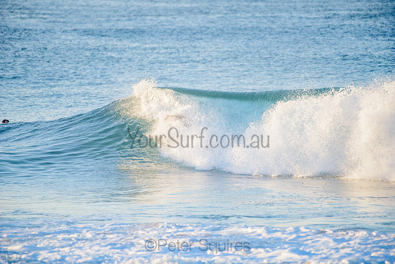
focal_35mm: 500
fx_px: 5487
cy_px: 132
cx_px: 198
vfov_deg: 2.8
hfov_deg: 4.1
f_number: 5.6
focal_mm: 500
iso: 500
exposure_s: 1/1250
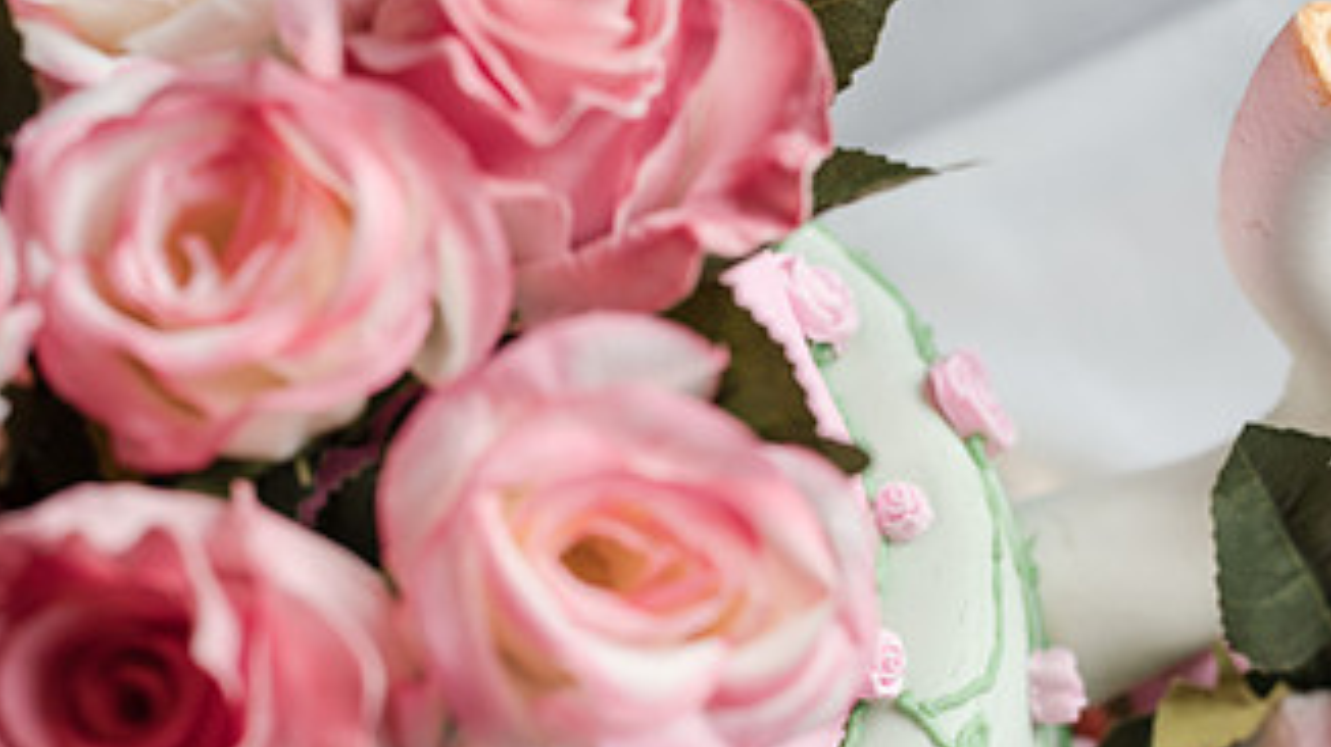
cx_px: 759
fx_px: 3951
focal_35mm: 112
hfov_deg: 19.1
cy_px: 606
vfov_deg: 10.8
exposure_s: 1/250
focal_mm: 60
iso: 800
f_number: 4
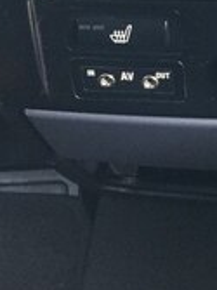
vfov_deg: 21.1
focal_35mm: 86
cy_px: -64
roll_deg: +1.1
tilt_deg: -43.4
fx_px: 720
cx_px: 267
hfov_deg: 16.4
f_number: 2.2
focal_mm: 4.15
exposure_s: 1/17
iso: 250
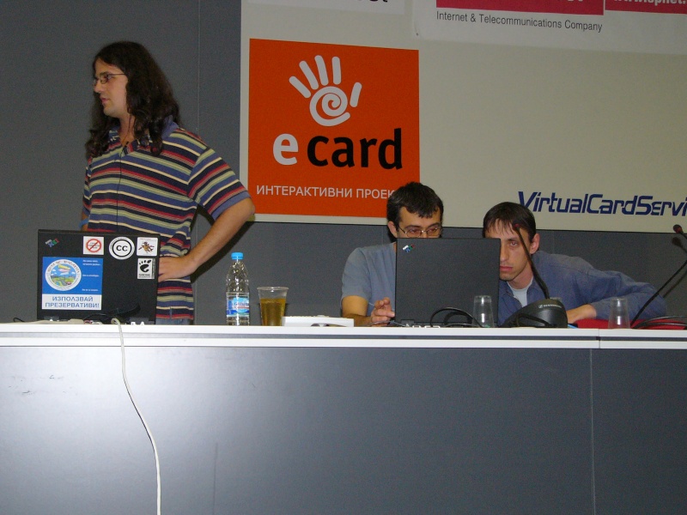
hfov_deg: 36.2
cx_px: 344
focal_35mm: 53
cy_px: 258
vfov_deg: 27.5
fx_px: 1052
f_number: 2.8
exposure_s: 1/80
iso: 200
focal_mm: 8.8
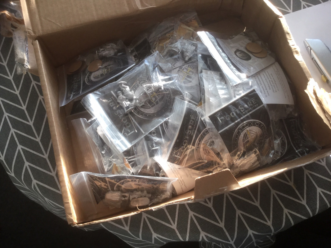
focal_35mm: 31
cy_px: 124
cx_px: 166
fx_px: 296
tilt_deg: -73.8
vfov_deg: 45.4
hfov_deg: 58.4
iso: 40
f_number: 2.4
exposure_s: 1/100
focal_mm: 3.3
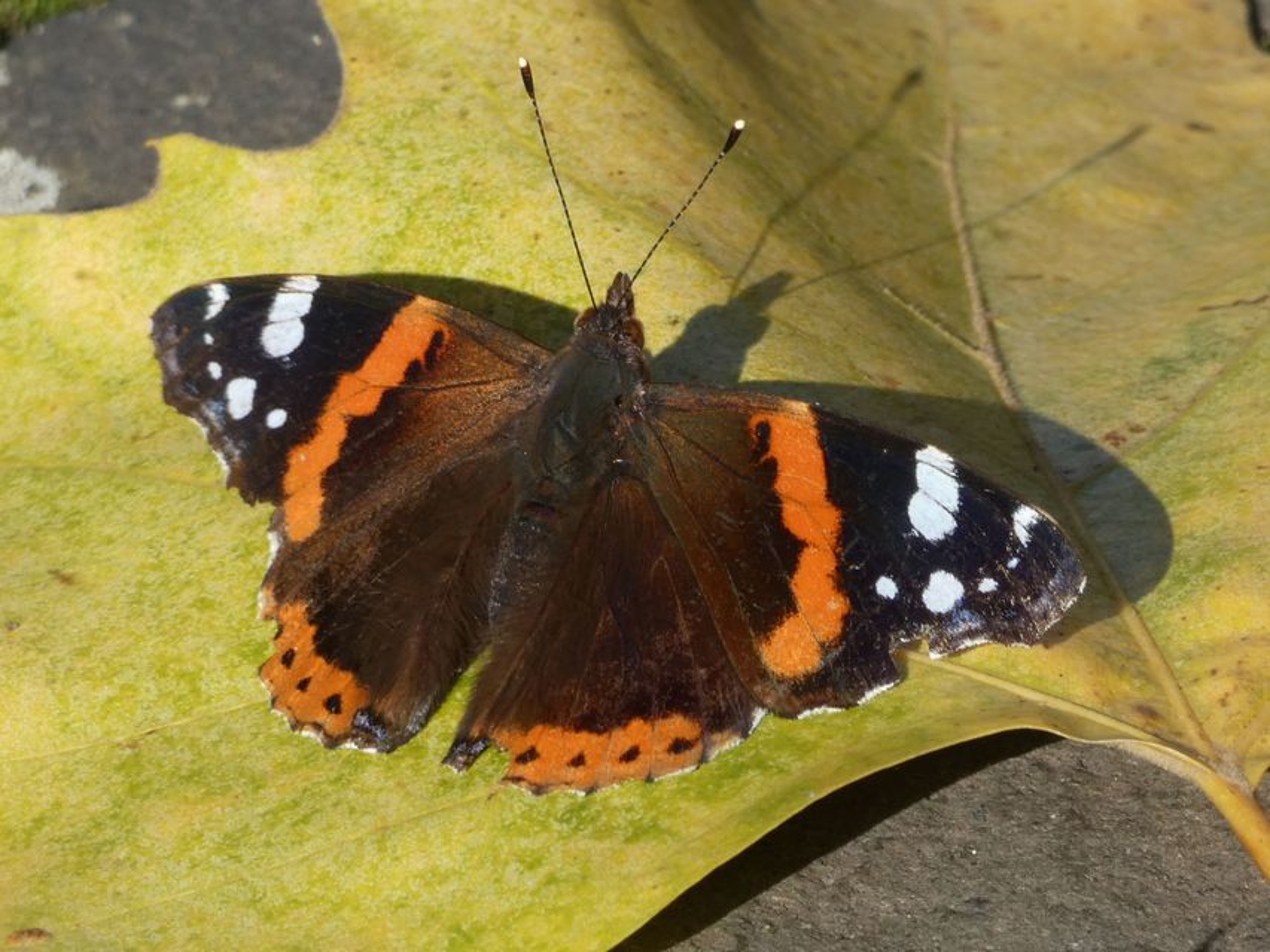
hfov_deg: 5.2
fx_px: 14090
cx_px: 635
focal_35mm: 384
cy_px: 476
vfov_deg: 3.9
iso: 80
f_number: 5.6
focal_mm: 68.8
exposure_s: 1/125
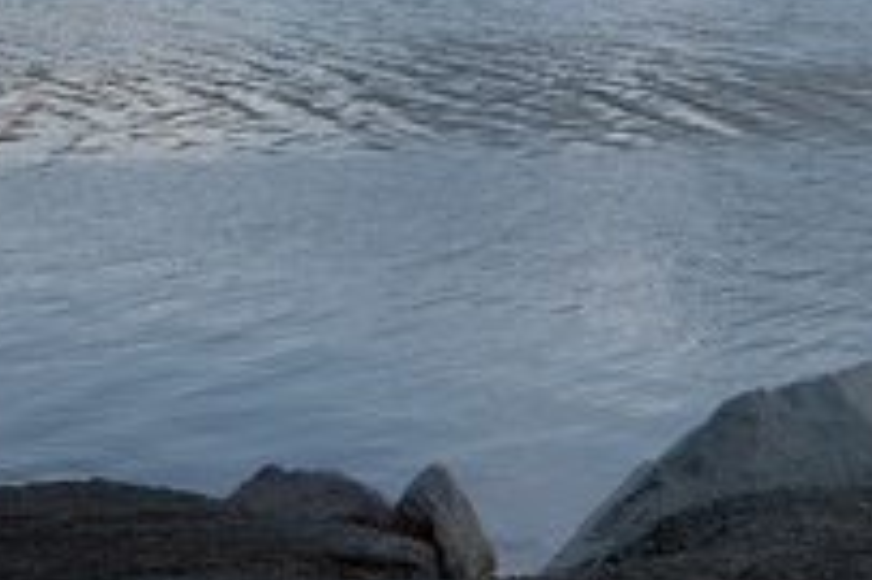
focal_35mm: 105
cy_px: -118
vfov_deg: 12.7
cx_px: 515
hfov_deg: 19.5
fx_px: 2541
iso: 200
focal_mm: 25.4
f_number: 10
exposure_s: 1/60
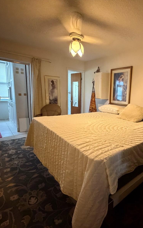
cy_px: 113
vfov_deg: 85.1
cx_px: 110
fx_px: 125
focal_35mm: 20
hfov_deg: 56.3
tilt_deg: -7.9
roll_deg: -2.5
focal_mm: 2.22
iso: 1250
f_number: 2.2
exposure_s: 1/60
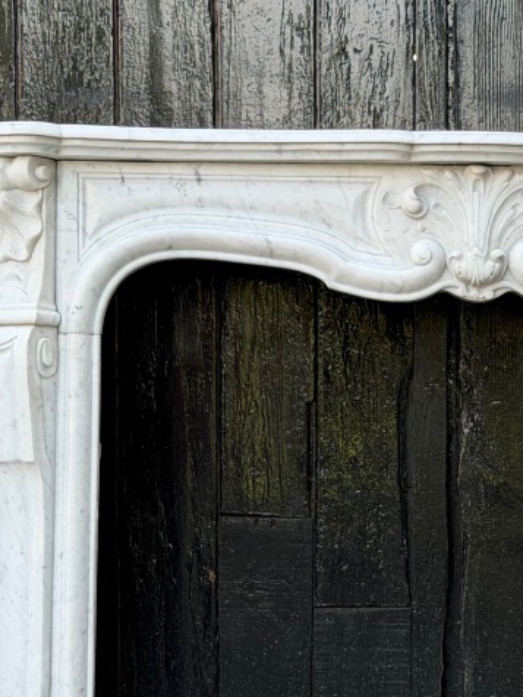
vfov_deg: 16.2
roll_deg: -0.1
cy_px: 540
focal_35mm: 121
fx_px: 2438
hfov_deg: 12.1
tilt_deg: -2.6
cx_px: 485
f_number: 1.78
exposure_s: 1/261
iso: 64
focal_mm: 6.76
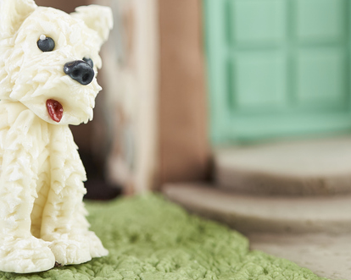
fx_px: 1506
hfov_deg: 13.2
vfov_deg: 10.6
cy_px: 33
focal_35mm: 145
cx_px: 292
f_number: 2.8
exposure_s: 1/200
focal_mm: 50
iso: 100
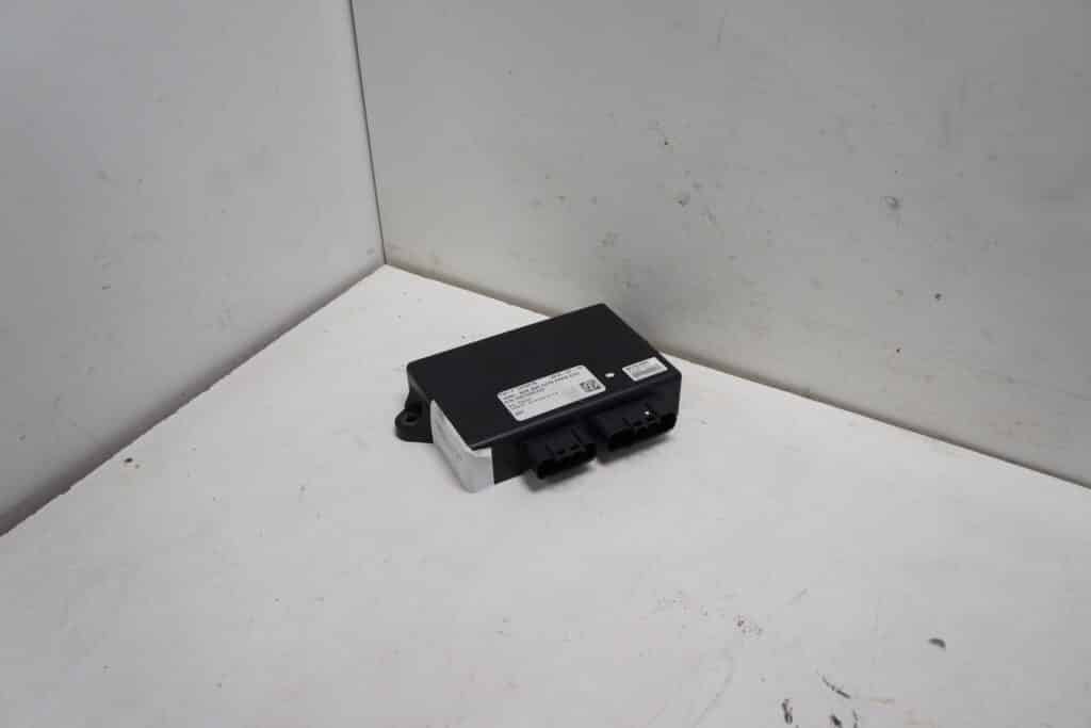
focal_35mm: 27
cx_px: 546
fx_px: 818
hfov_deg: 67.4
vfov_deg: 47.9
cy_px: 364
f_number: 5.6
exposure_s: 1/60
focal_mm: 18
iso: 200
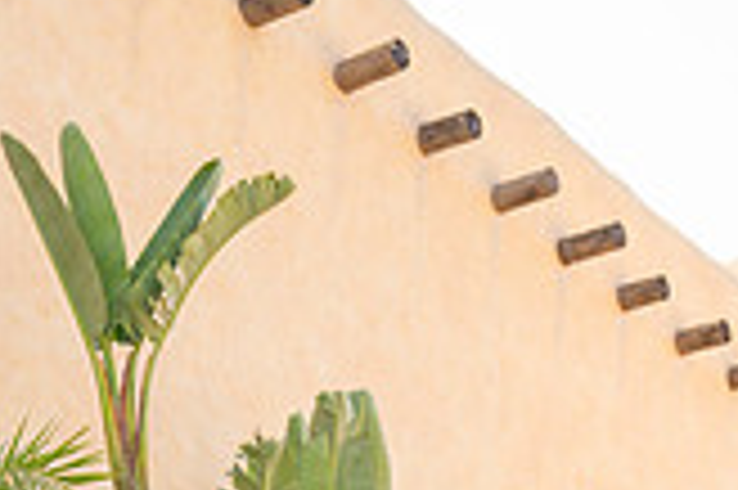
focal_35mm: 92
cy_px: 868
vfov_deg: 13.4
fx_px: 1884
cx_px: 418
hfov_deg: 22.1
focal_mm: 33.5
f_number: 5
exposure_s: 1/200
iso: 200
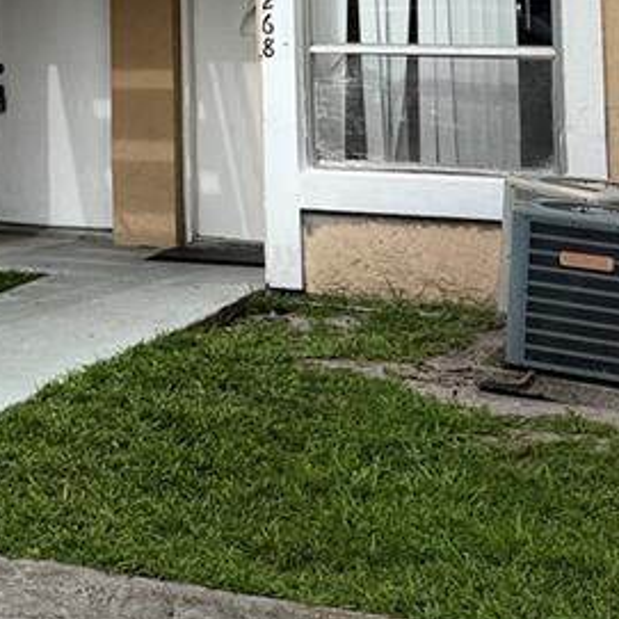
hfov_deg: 17.8
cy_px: -137
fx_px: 1902
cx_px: -85
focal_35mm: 94
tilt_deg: +5.0
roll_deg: -0.5
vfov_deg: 17.6
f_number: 1.78
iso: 80
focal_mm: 6.76
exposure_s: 1/4673
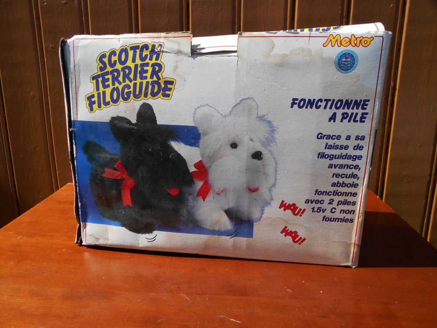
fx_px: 328
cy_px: 164
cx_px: 218
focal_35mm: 26
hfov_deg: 67.3
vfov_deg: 53.1
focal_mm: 4.6
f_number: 3.2
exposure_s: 1/640
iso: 80
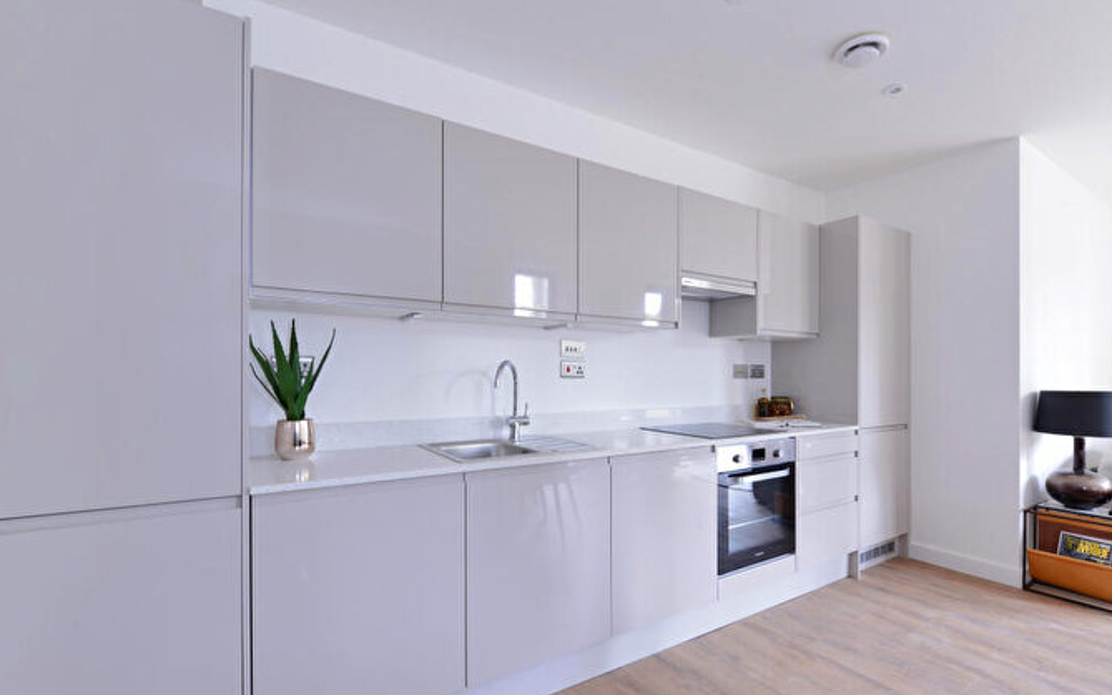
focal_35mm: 16
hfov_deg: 97.8
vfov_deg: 71.1
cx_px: 572
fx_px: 485
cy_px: 374
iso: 400
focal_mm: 15
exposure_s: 1/3
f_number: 9
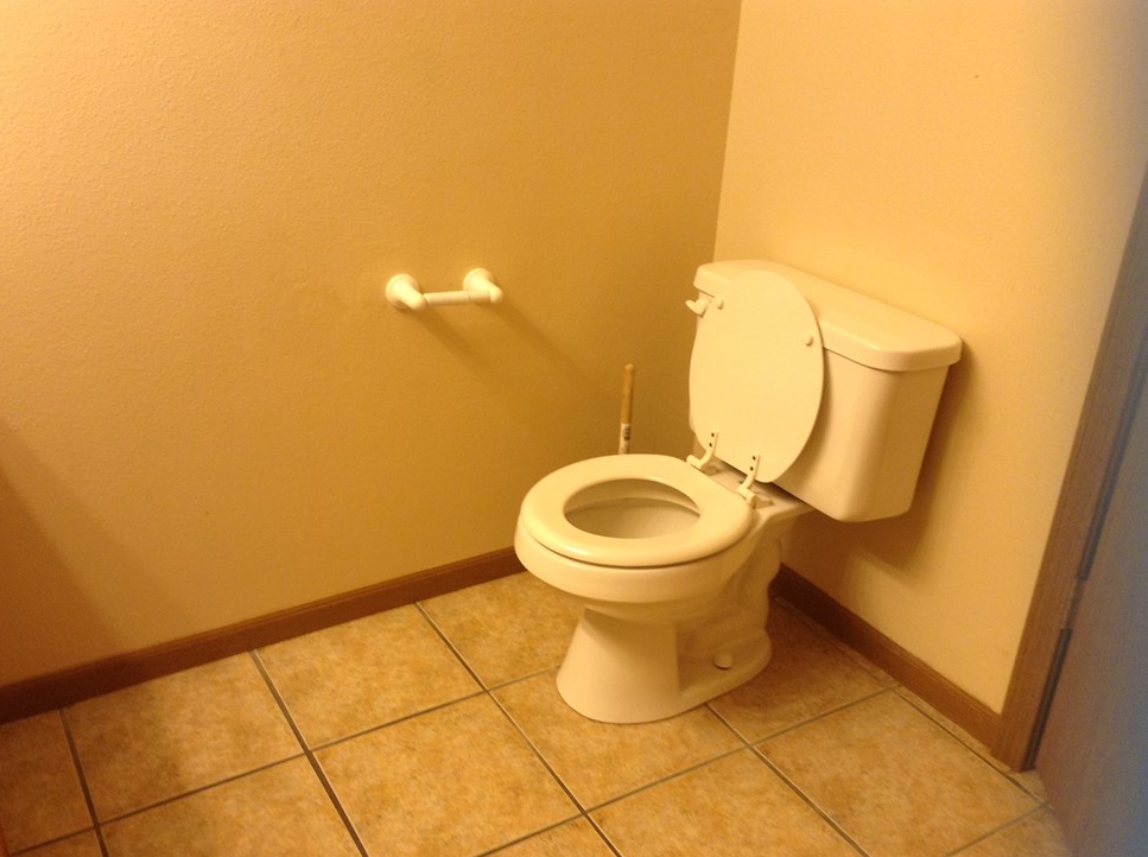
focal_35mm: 35
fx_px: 1159
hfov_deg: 52.7
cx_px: 540
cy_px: 436
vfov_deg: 40.6
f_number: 2.4
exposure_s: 1/24
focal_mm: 3.3
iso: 50
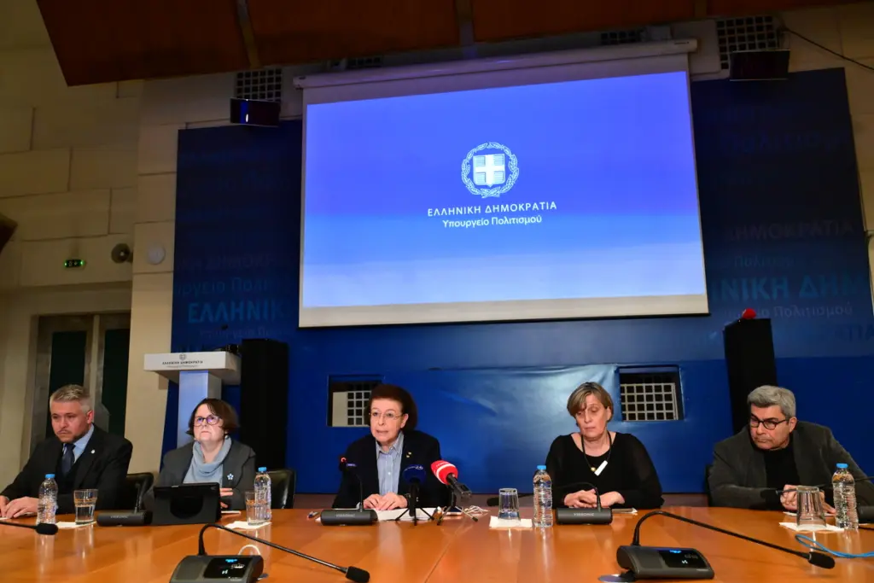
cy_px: 292
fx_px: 680
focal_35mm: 28
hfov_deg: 65.5
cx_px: 437
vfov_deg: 46.4
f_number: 5
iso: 8000
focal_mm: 28
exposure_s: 1/160
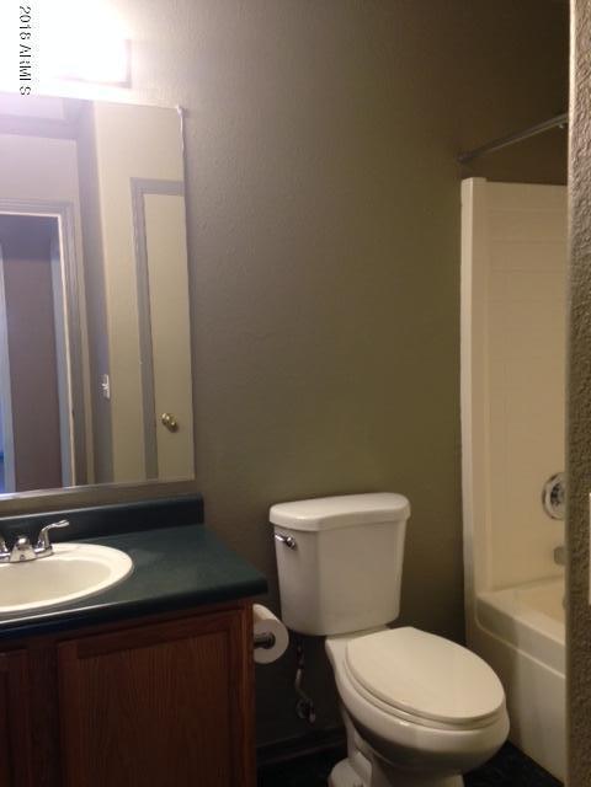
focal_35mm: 33
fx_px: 751
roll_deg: +0.5
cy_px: 394
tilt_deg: -5.5
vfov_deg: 55.4
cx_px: 296
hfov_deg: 42.9
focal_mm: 4.12
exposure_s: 1/20
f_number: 2.4
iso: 100
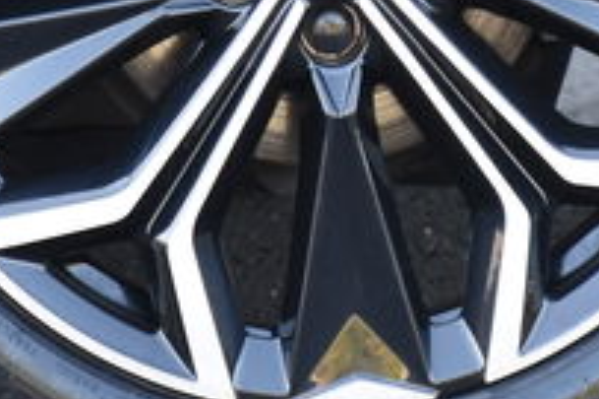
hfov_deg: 2.9
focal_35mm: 702
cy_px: -173
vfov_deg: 2.0
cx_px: 398
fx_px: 11678
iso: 800
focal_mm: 95
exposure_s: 1/160
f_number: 5.3
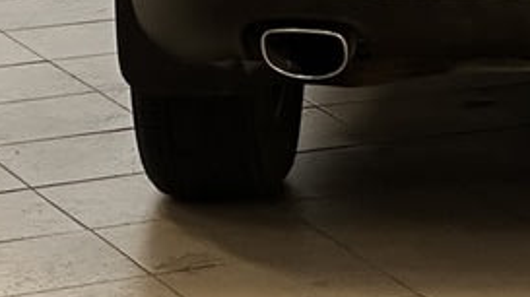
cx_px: 678
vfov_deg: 4.3
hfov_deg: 7.7
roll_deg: +0.4
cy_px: -346
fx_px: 3889
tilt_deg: -5.9
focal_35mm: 277
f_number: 2.8
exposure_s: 1/50
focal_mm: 9
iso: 200
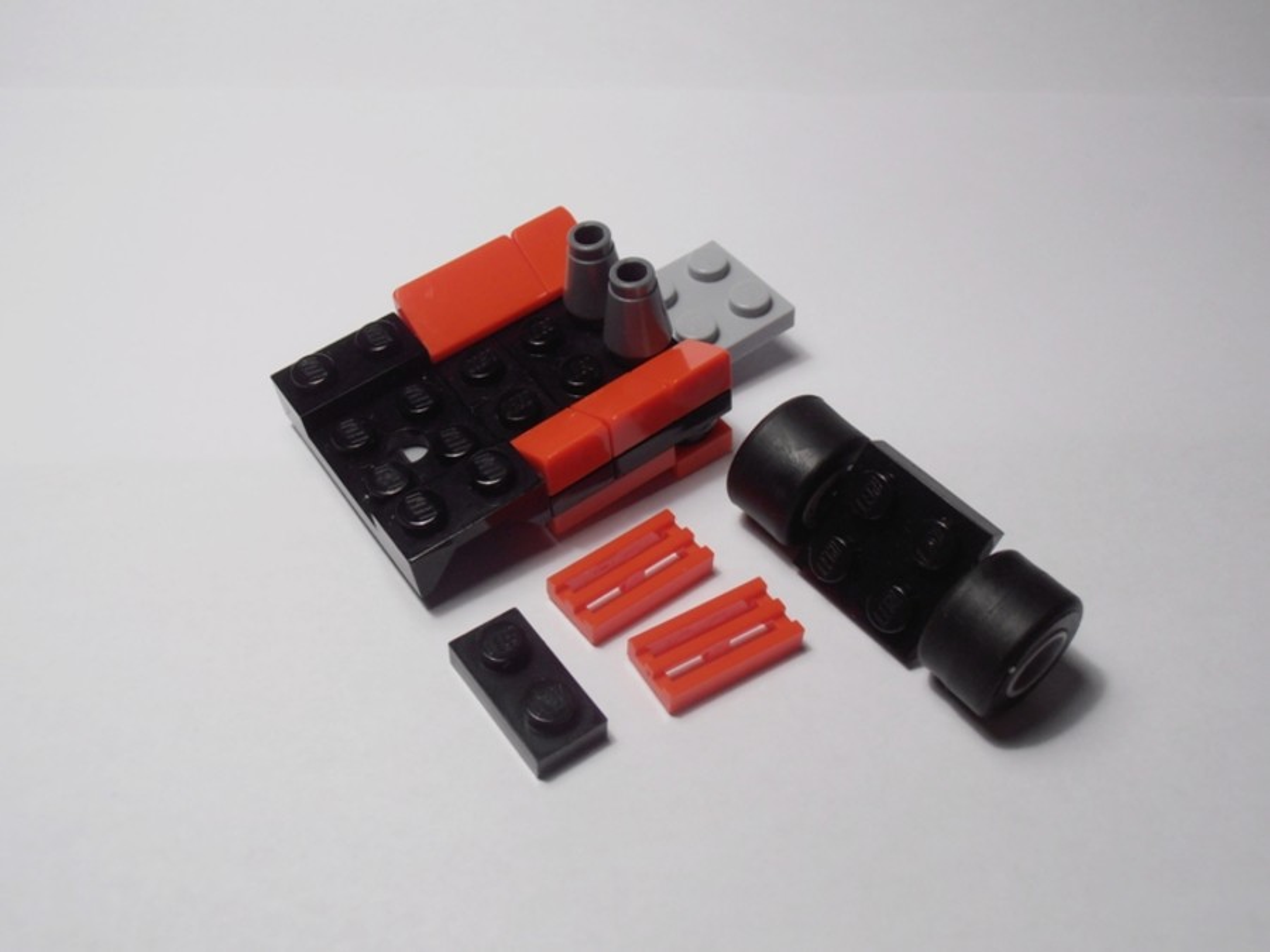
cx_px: 635
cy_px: 476
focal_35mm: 37
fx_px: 1357
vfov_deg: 38.7
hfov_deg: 50.1
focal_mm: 6.61
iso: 80
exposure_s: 1/60
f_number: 3.9
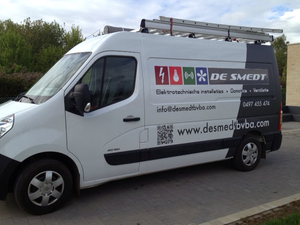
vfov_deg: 39.7
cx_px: 149
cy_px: 111
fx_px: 312
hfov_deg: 51.3
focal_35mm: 36
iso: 50
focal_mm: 4.28
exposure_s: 1/1314
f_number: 2.4
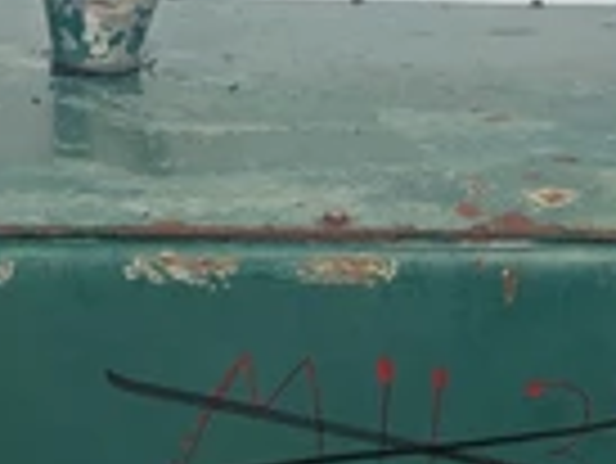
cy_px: 198
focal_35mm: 76
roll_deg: -2.2
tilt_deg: -13.8
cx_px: 432
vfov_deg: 19.4
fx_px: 1354
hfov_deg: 25.4
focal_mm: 4.25
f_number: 1.8
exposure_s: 1/5128
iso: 25
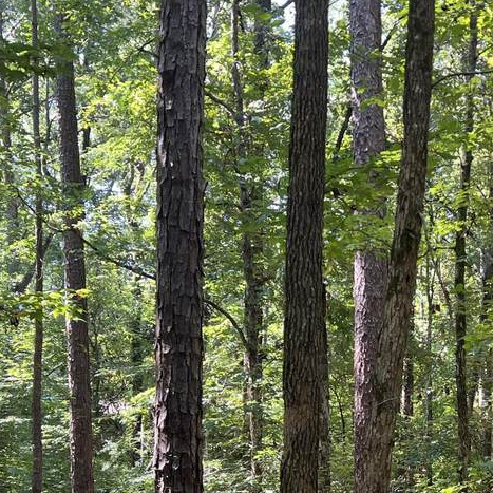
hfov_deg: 26.8
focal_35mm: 63
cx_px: 392
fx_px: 1015
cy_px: 434
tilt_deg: -0.2
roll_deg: +1.8
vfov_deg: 26.5
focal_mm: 5.7
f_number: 1.5
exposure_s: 1/121
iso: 64
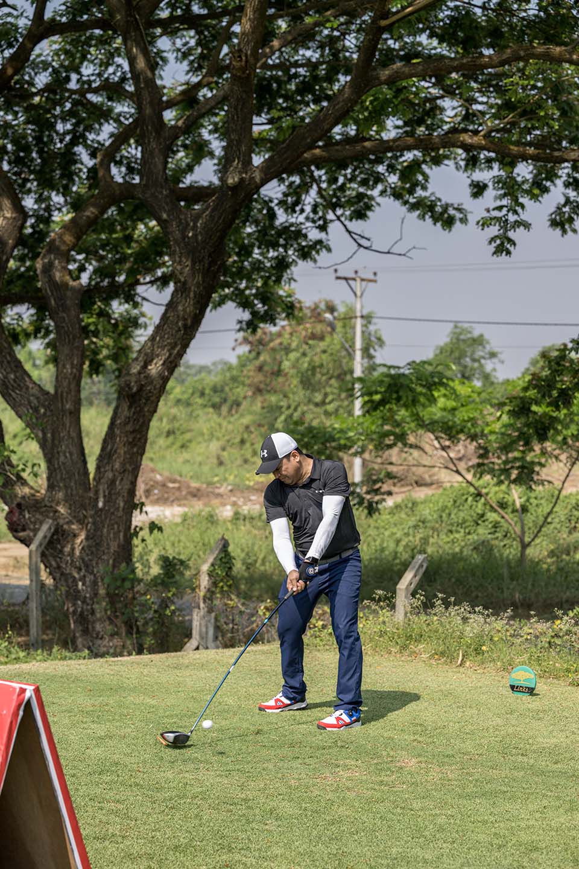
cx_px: 290
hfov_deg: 19.5
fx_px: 1689
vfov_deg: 28.8
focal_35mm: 70
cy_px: 434
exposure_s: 1/2500
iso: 400
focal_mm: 70
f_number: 4
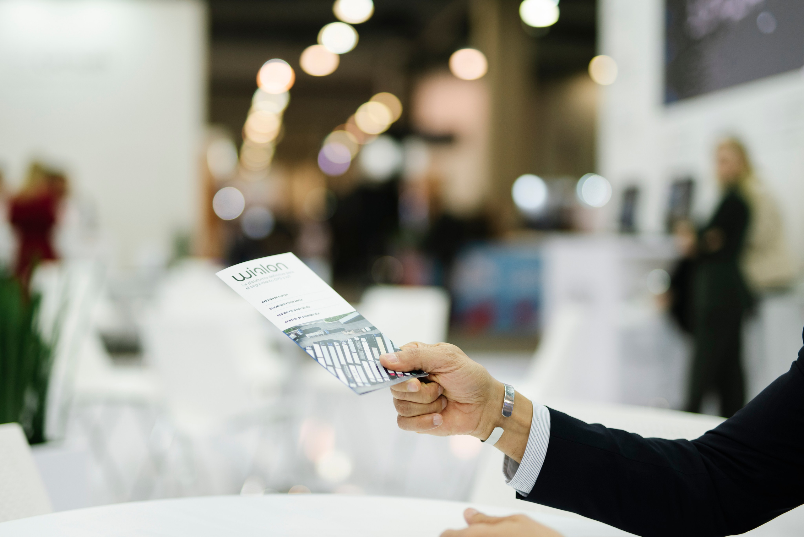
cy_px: 252
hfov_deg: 37.4
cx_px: 377
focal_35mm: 53
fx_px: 1186
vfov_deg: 25.5
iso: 250
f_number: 1.6
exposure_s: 1/320
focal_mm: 50
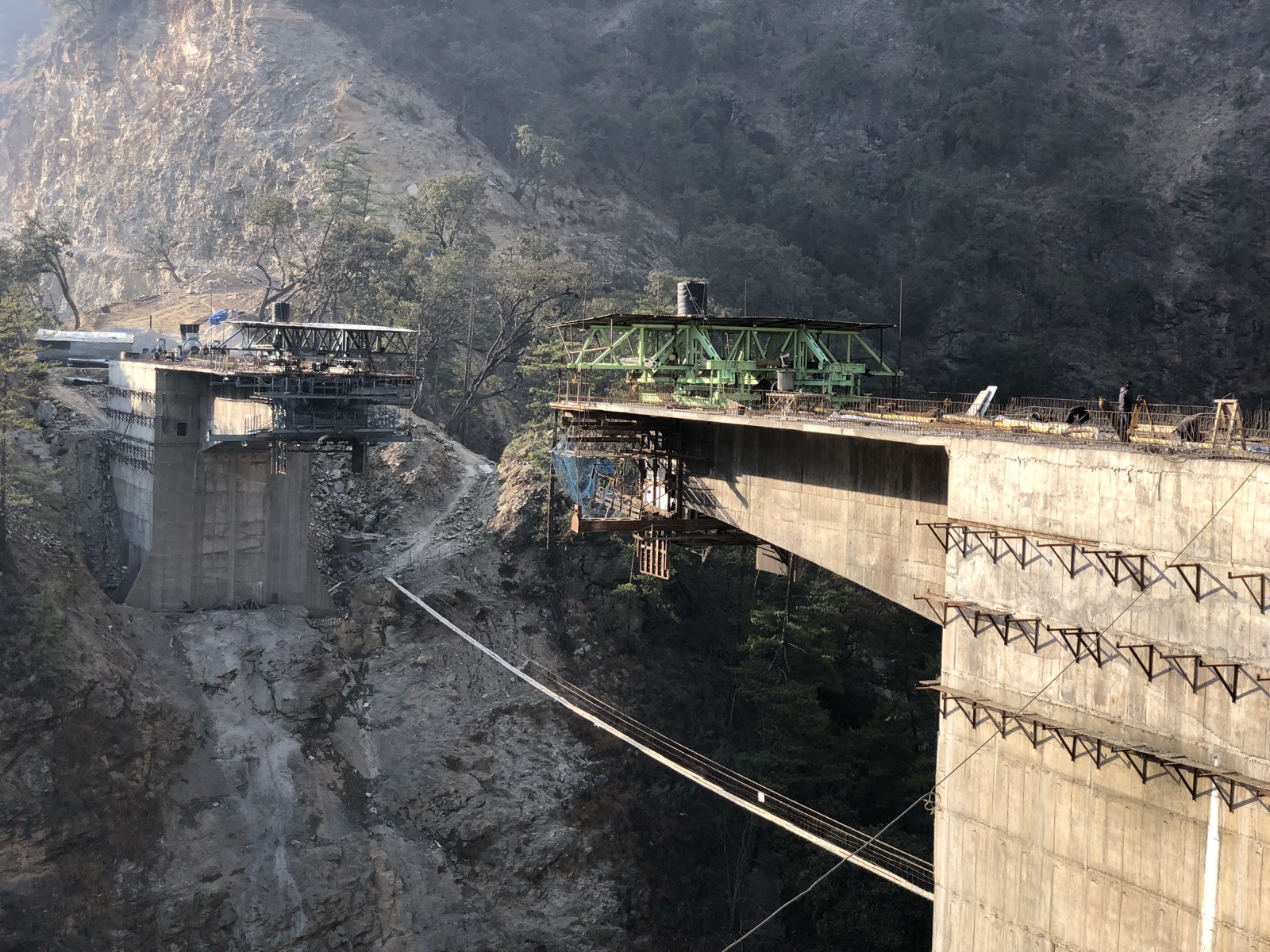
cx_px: 635
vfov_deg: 28.0
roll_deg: -2.0
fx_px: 1908
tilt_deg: -4.0
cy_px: 476
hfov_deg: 36.8
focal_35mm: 52
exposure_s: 1/255
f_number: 2.4
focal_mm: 6
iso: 16
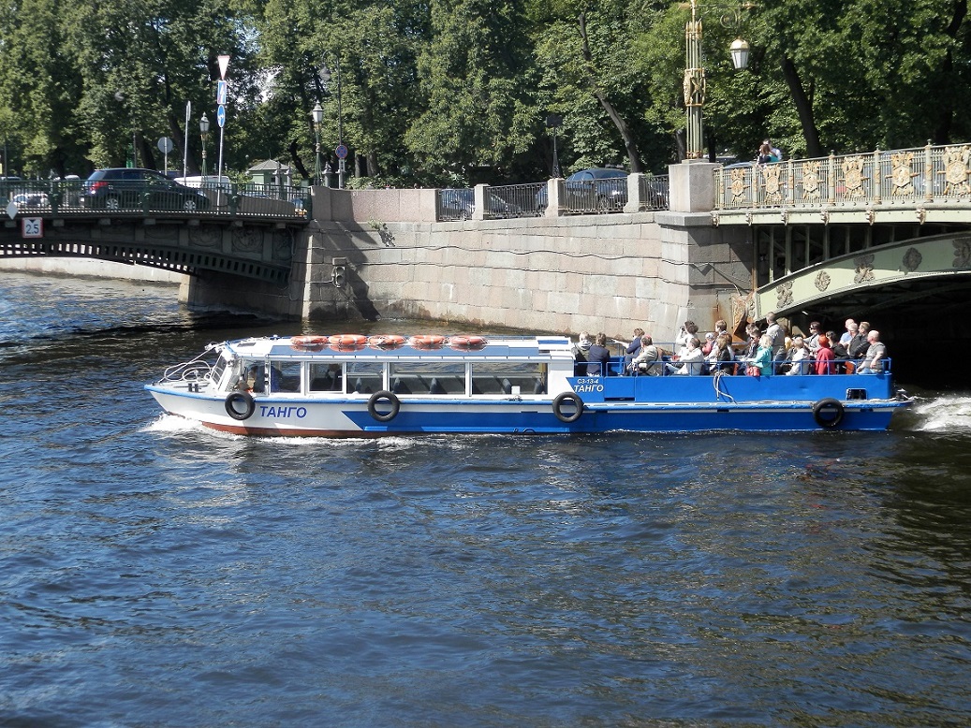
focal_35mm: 68
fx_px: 1908
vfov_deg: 21.6
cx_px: 486
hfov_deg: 28.6
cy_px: 364
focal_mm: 12.2
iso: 80
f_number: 4
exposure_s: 1/320
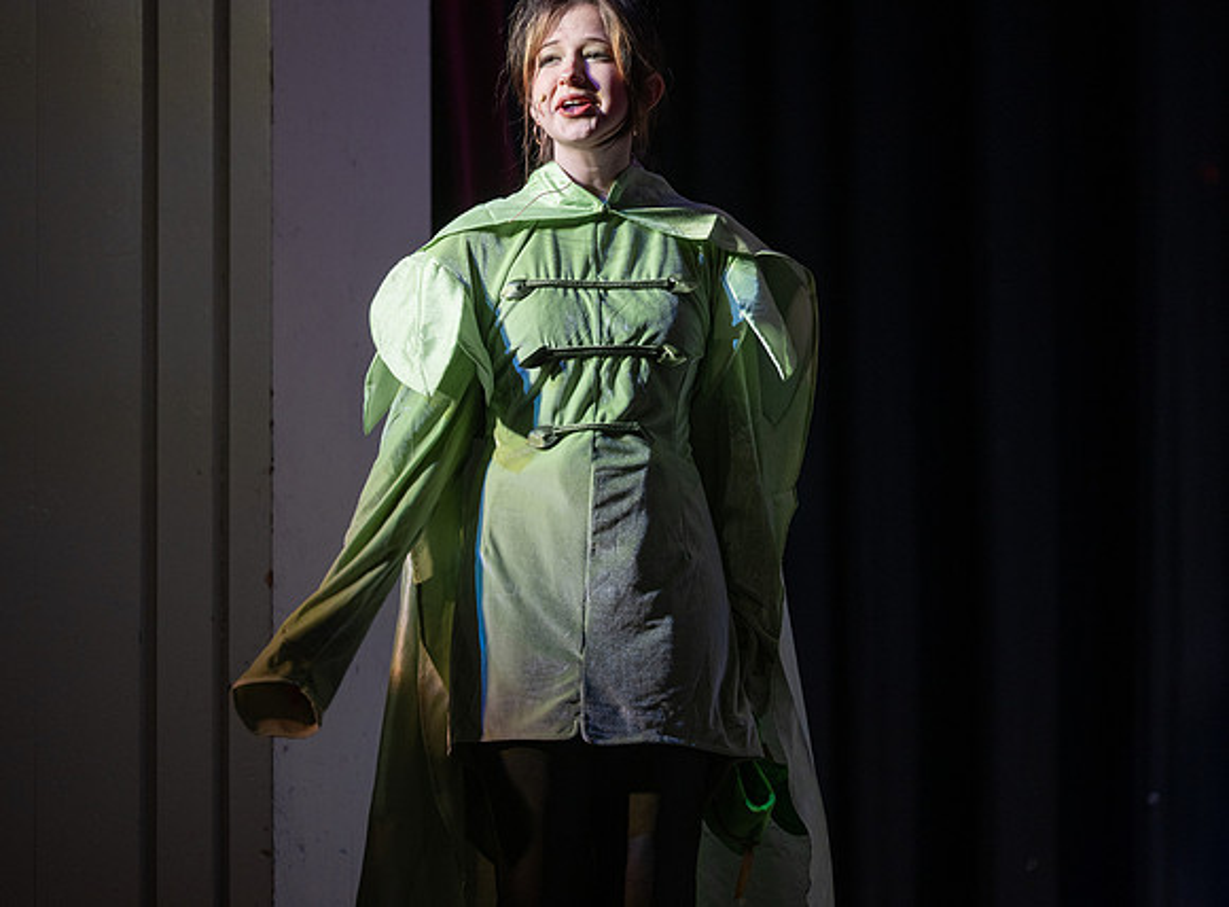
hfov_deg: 8.2
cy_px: 411
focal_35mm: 242
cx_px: 594
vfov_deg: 6.1
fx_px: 8549
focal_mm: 200
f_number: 2.8
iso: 800
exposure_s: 1/320
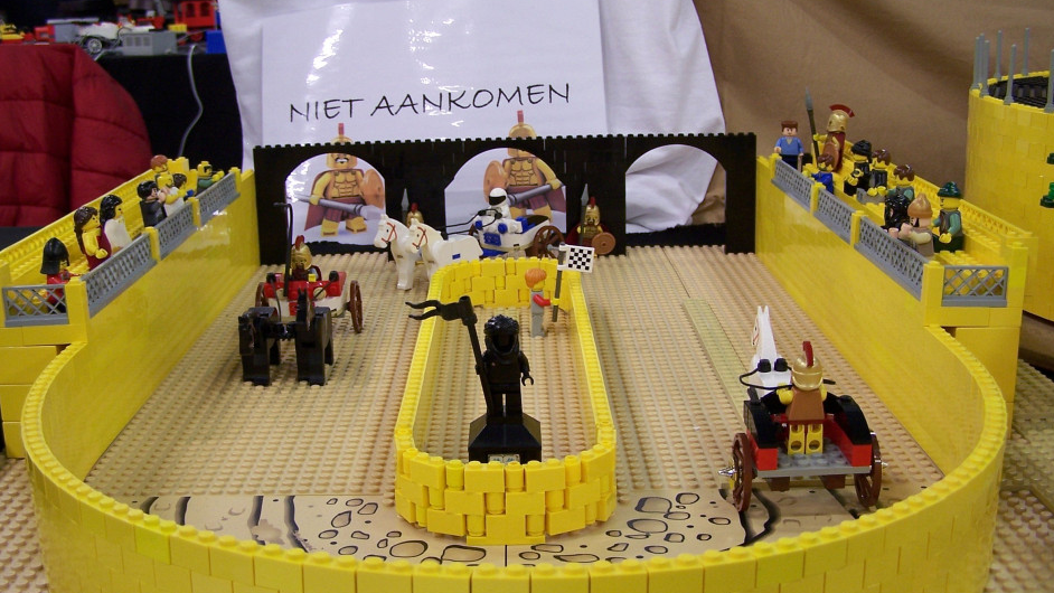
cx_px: 510
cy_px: 296
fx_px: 1258
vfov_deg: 26.5
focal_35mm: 45
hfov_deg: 45.5
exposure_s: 1/4
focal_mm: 6.3
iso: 80
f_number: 2.8
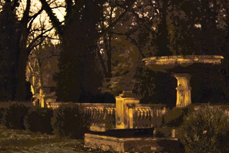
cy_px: 79
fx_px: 633
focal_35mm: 100
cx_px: 122
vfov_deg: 13.7
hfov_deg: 20.5
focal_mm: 55
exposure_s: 30
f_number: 4.5
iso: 100
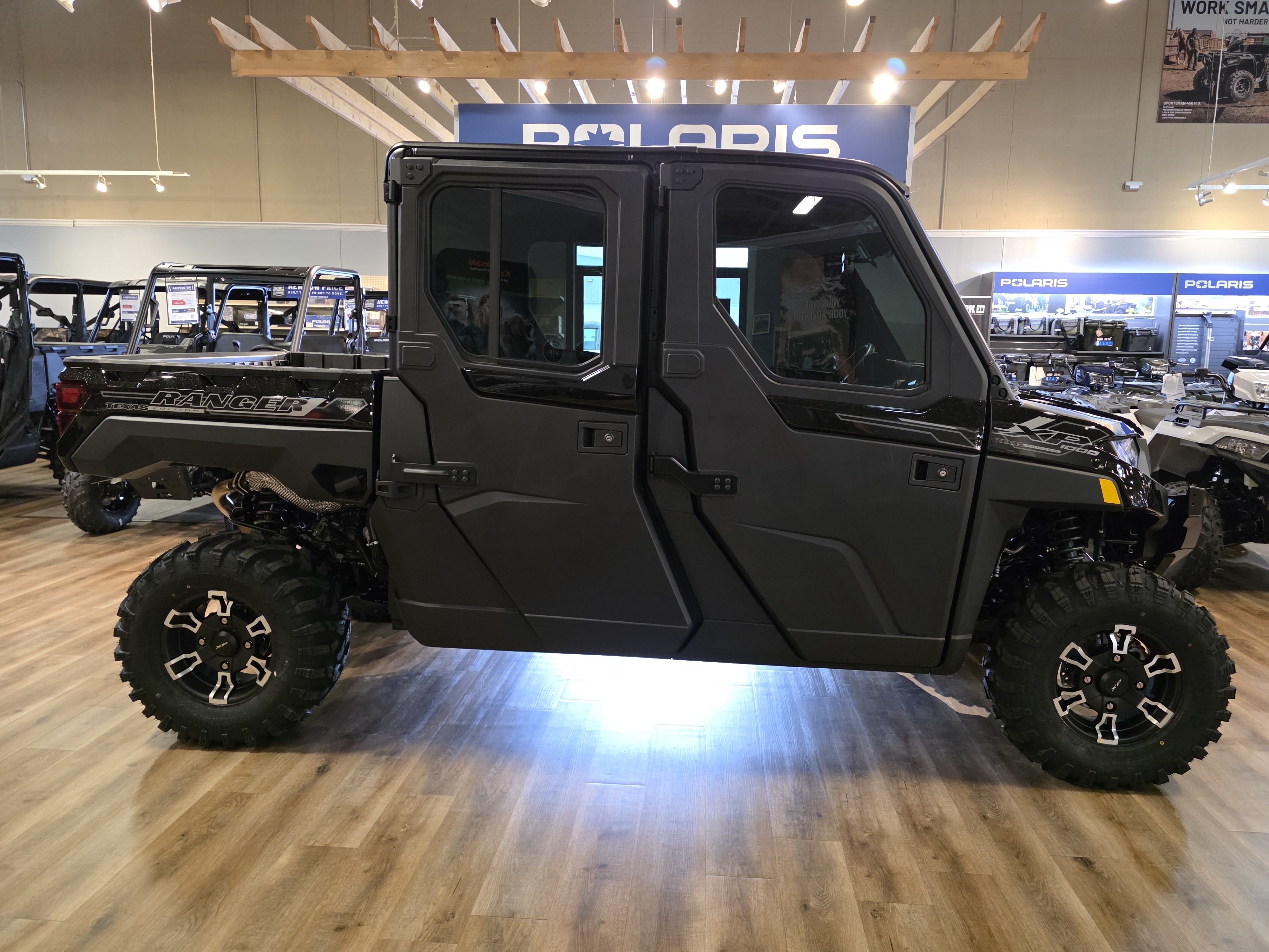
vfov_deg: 58.9
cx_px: 634
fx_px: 843
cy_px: 476
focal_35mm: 23
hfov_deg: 73.9
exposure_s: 1/120
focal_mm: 6.3
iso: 1000
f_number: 1.7
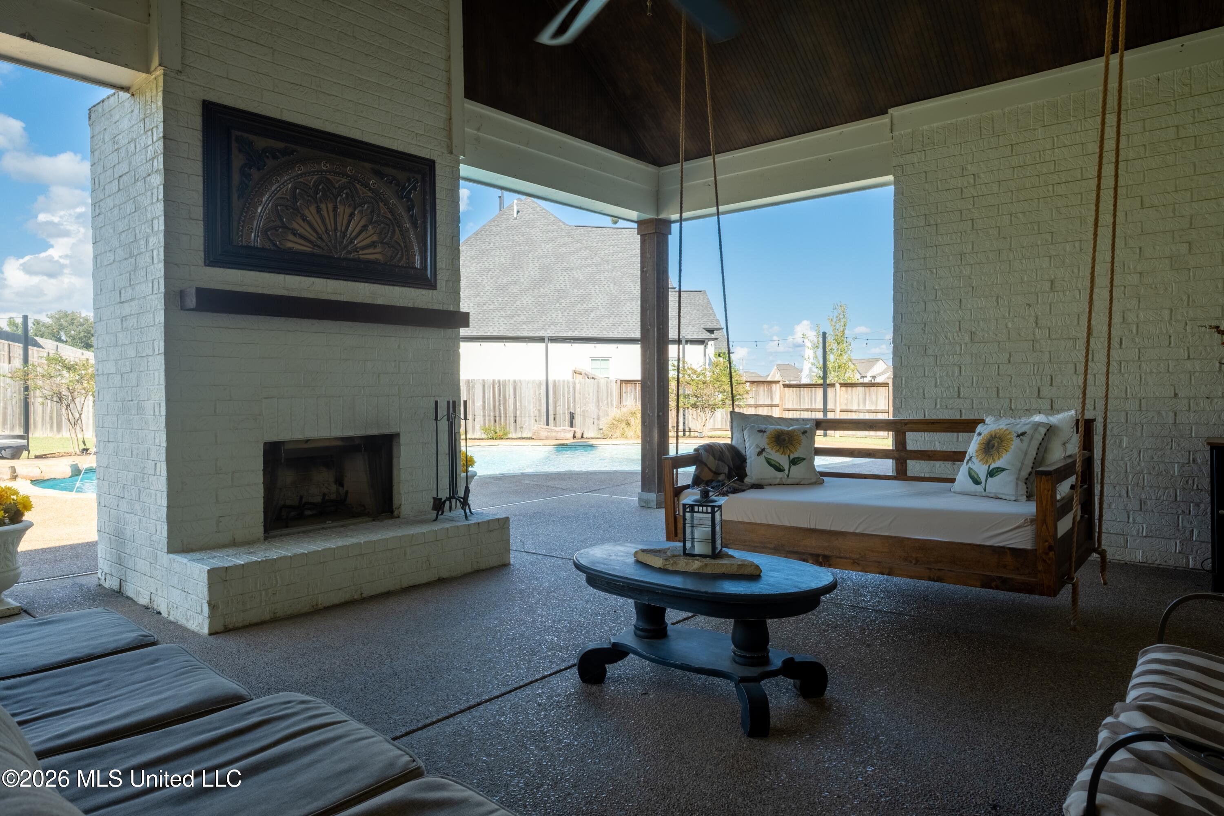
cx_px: 612
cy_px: 408
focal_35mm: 21
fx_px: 714
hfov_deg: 81.2
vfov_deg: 59.5
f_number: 8
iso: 200
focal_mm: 14
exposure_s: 1/480
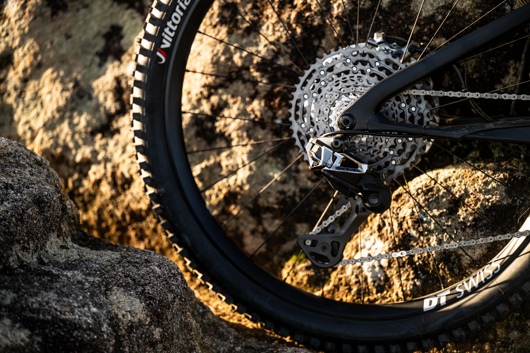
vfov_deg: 11.9
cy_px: 176
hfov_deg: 17.8
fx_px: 1693
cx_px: 265
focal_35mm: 115
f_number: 2.8
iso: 400
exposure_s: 1/2500
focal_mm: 115
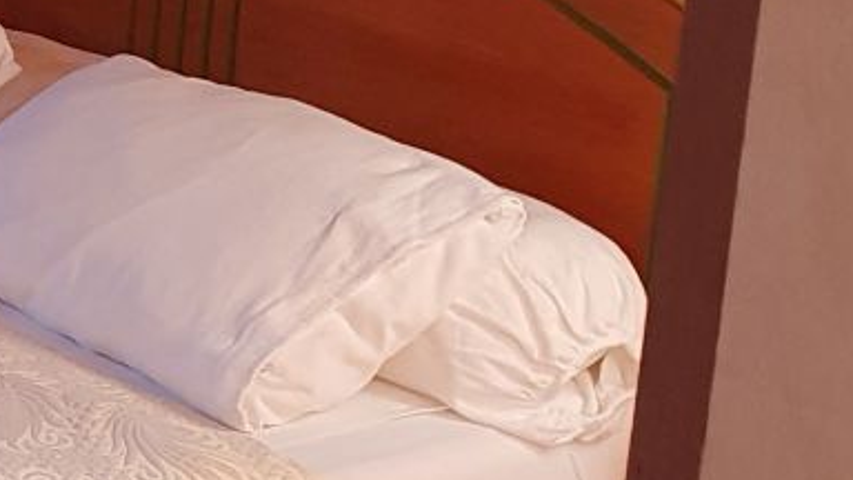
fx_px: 2669
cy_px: -42
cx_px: -706
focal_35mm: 118
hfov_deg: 15.5
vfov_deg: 10.2
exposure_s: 1/100
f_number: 2.4
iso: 250
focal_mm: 4.32
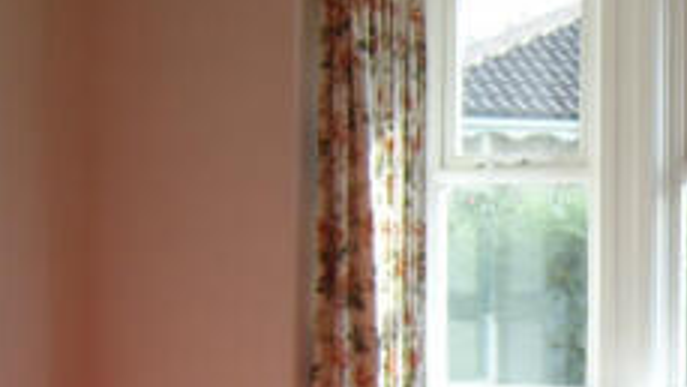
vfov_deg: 14.0
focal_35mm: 86
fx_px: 1567
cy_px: 332
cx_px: 628
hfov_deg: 24.0
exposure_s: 1/78
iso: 50
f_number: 2.7
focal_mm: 8.13
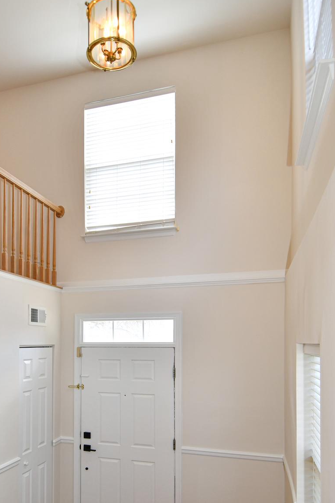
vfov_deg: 72.7
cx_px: 120
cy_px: 310
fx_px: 335
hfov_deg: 52.4
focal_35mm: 24
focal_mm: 12
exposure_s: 1/80
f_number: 4.5
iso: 200
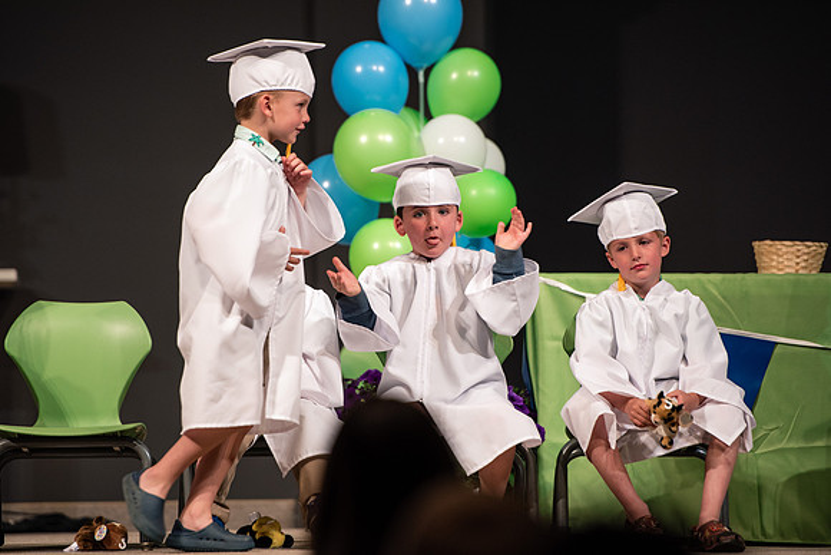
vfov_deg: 6.5
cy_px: 277
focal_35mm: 211
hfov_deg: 9.7
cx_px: 402
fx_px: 4877
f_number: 2.8
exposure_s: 1/400
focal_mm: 200
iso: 500
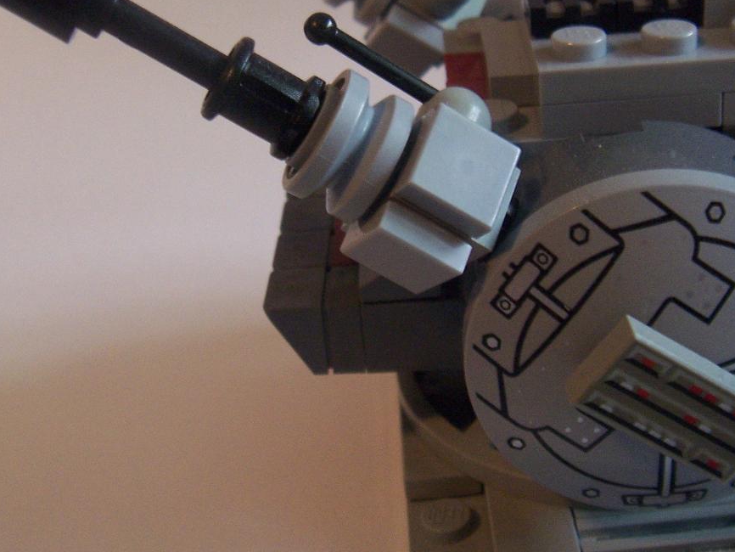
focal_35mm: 58
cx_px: 339
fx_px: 1232
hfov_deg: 33.2
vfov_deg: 25.0
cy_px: 147
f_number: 3.9
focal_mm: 6.4
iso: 160
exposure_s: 1/10
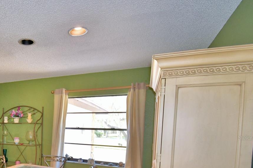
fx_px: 197
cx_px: 28
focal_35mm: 28
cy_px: 138
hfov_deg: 56.9
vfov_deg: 43.9
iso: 250
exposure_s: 1/30
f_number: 4.5
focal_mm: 10
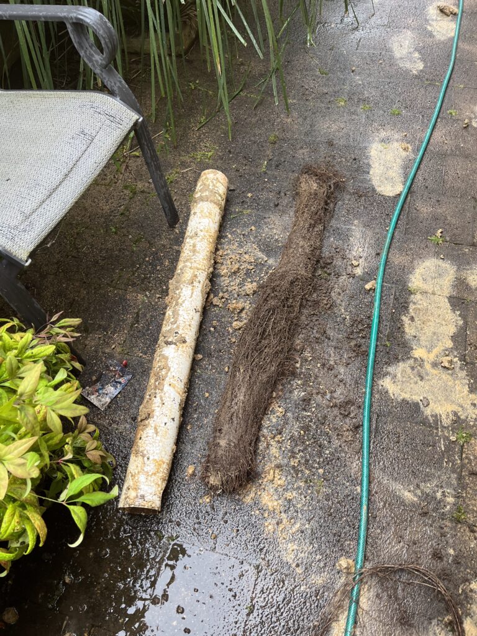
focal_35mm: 26
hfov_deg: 53.1
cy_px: 318
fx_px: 478
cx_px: 238
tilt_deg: -59.5
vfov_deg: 67.3
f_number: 1.6
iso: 100
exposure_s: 1/122
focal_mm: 5.1
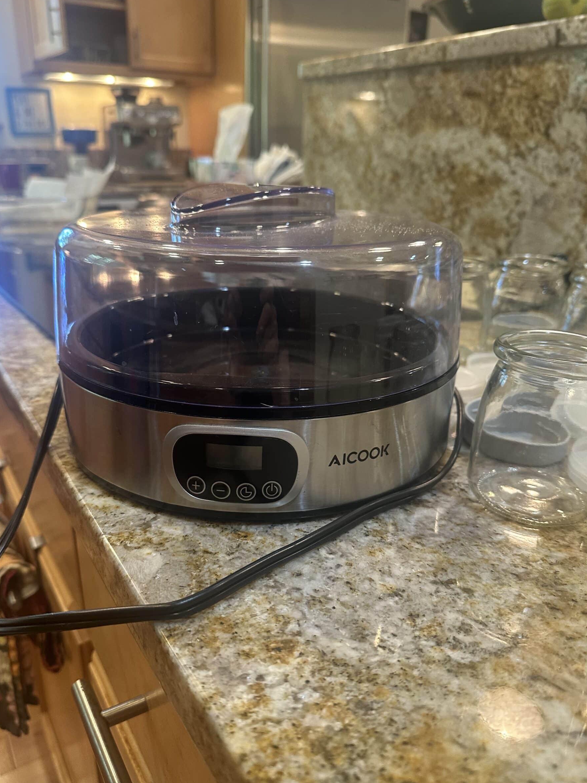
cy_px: 404
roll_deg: -1.6
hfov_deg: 53.0
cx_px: 278
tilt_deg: -21.0
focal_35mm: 26
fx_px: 588
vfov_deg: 67.3
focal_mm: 6.86
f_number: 1.78
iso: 320
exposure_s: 1/60
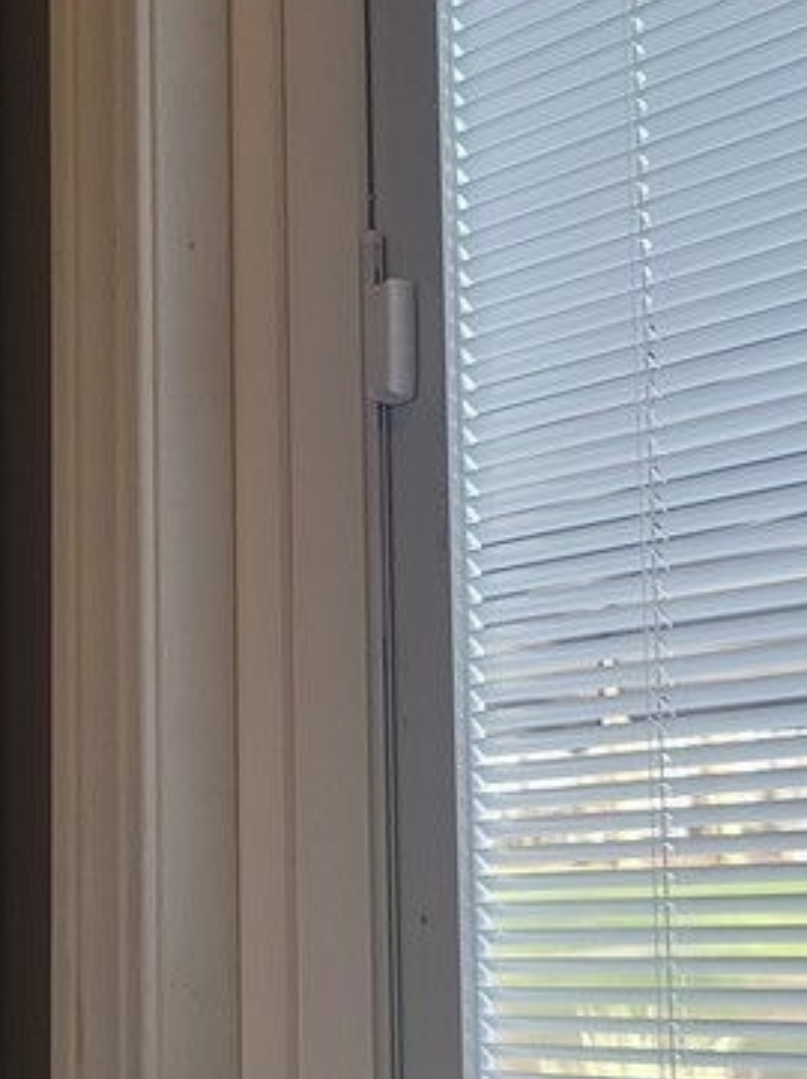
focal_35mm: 71
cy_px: 634
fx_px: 2211
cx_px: 481
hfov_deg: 20.7
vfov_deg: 27.4
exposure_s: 1/120
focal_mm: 7
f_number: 1.8
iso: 100
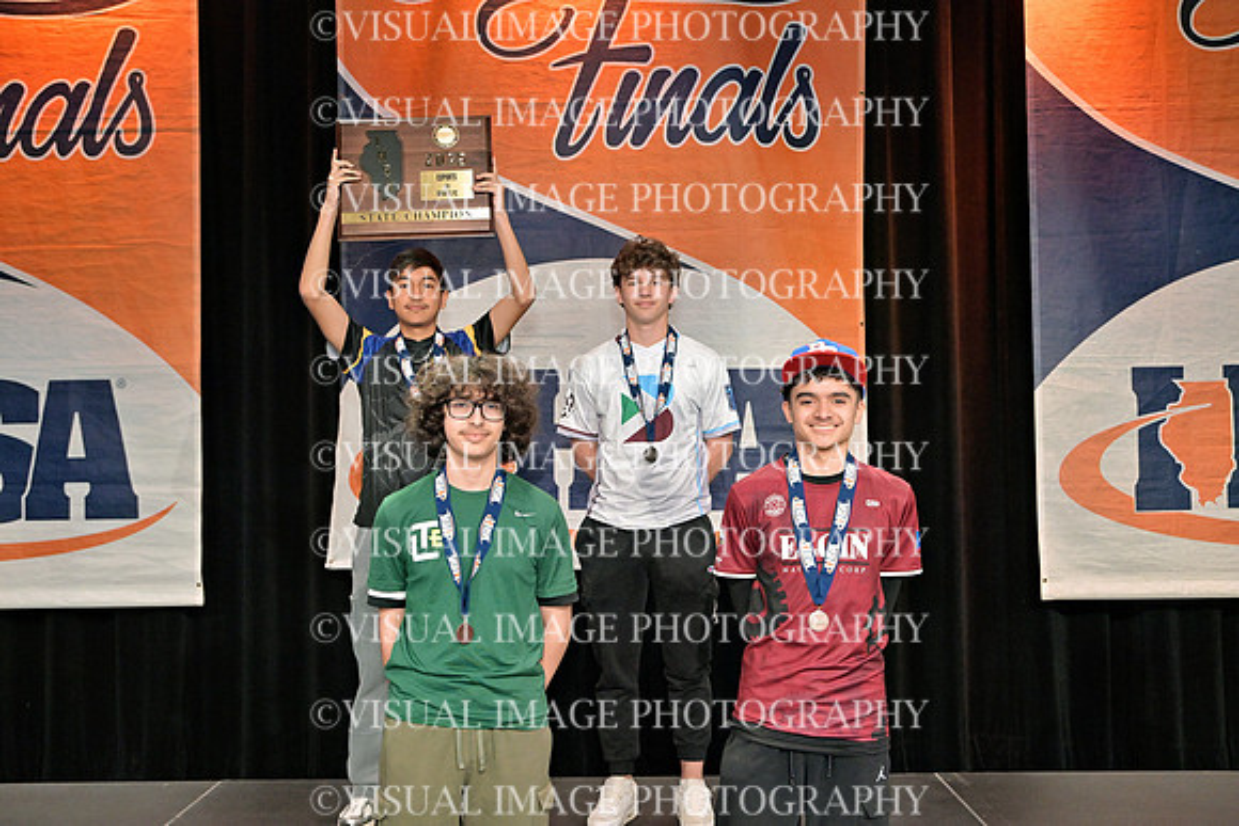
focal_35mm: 38
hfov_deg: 50.7
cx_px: 620
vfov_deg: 35.1
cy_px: 413
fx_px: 1308
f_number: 5.6
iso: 4000
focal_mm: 38
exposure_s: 1/400
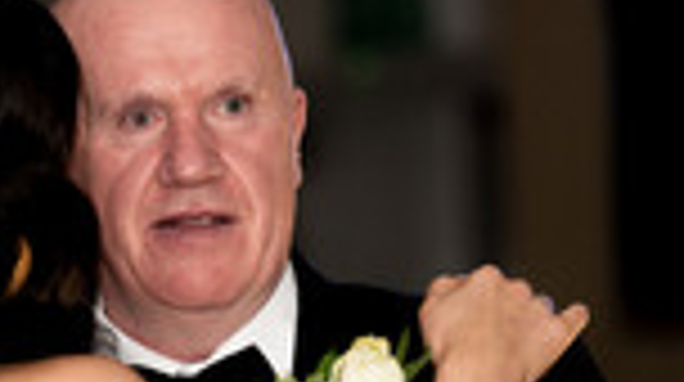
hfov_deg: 5.7
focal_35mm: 378
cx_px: 374
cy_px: 444
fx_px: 6846
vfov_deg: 3.2
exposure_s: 1/250
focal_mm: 125
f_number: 2.8
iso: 640
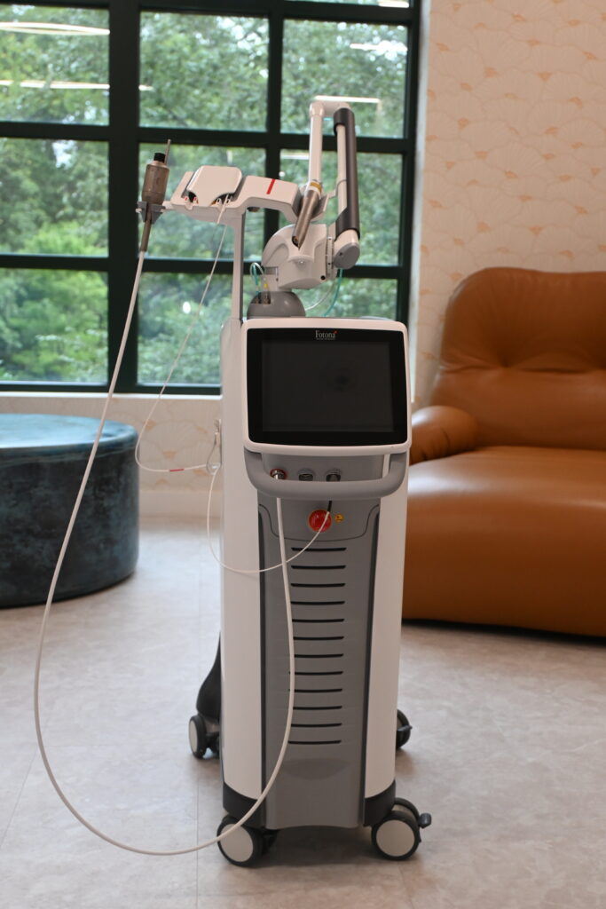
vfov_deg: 48.7
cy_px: 454
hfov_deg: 33.6
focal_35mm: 40
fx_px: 1003
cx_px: 303
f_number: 4.5
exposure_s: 1/125
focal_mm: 26.5
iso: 800
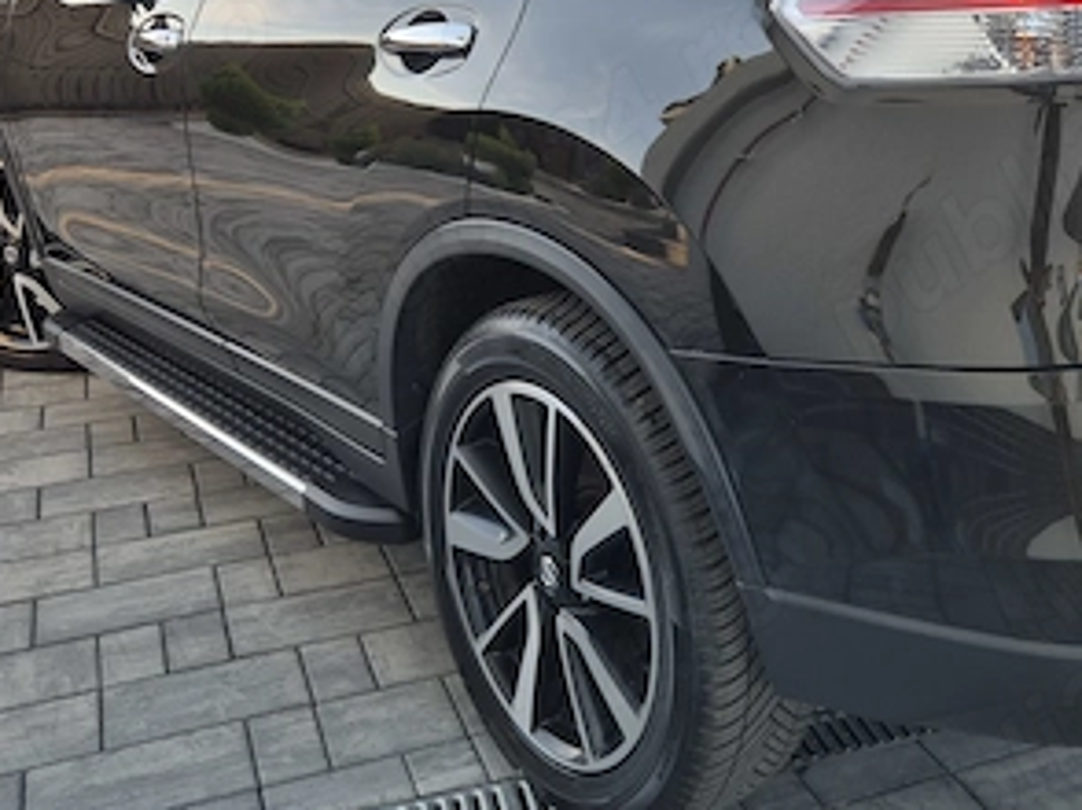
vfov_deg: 30.4
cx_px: 806
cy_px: 214
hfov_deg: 39.4
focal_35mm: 47
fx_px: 1468
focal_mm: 5.4
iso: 25
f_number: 1.8
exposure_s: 1/233
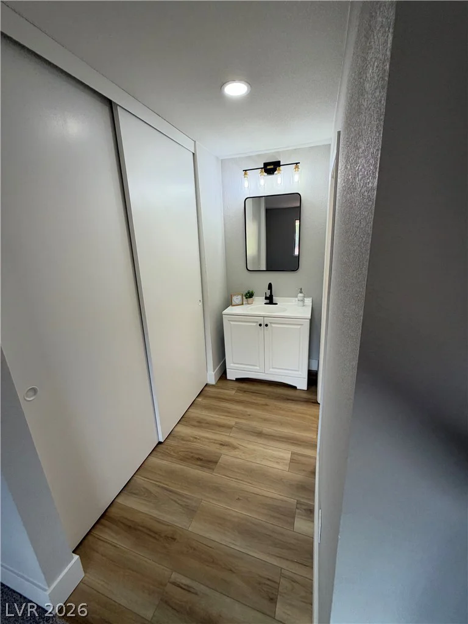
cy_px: 312
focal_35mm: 14
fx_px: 252
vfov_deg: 102.1
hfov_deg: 85.7
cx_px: 234
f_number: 2.2
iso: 100
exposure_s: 1/120
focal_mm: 2.22
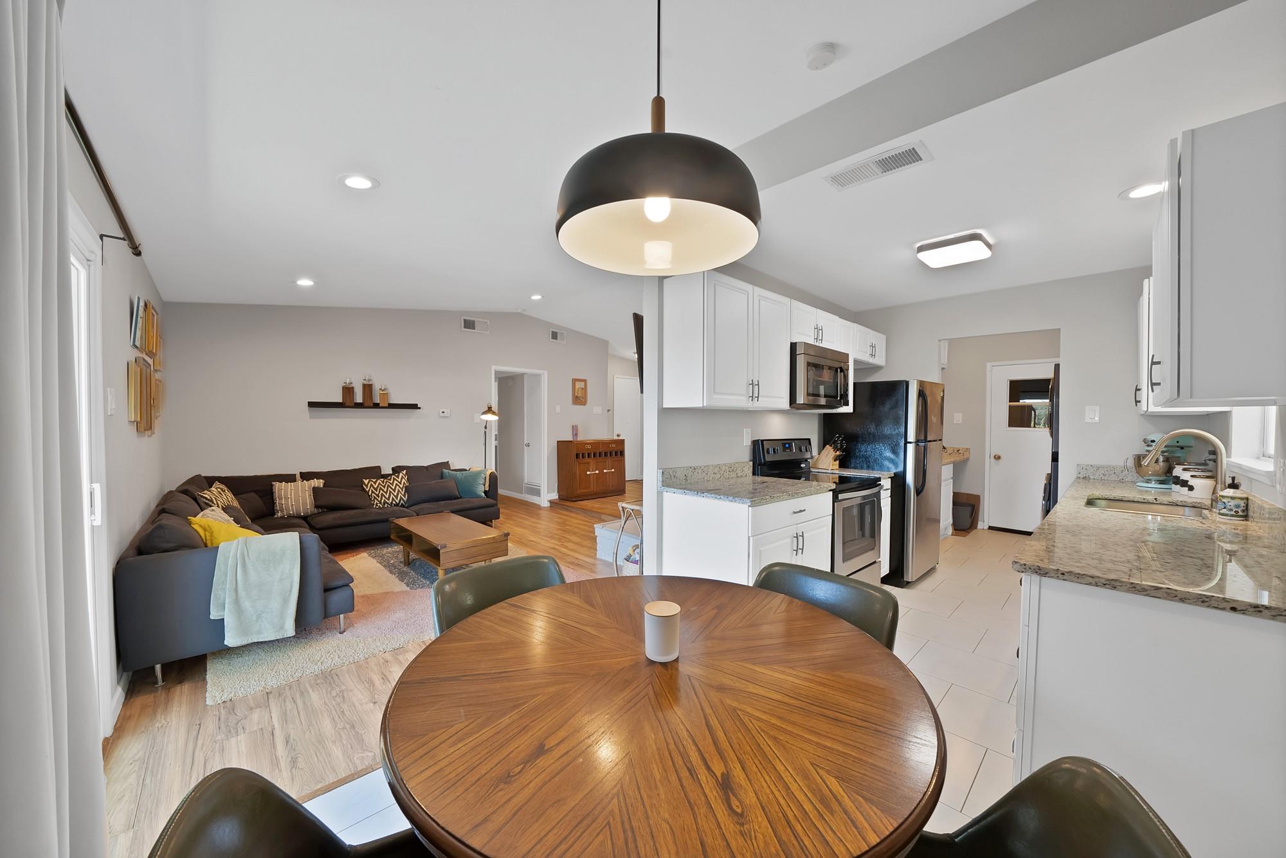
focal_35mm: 12
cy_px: 429
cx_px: 643
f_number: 9
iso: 640
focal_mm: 12
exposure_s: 1/4
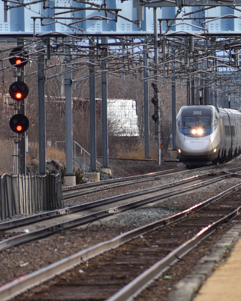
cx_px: 207
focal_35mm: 931
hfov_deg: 1.7
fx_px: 8302
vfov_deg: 2.1
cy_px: 130
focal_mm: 300
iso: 140
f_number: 6.3
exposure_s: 1/160
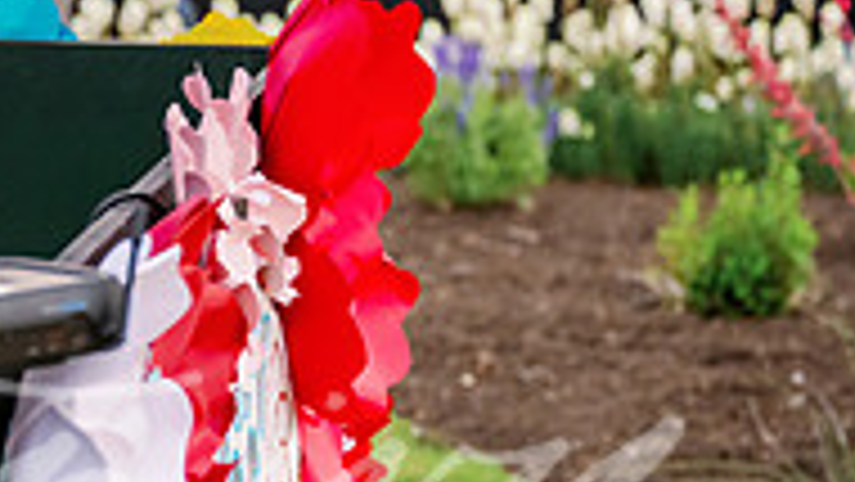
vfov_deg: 7.4
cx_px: -338
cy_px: -25
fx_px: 3696
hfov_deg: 12.7
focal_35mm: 163
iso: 1600
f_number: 3.5
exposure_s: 1/2000
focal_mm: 51
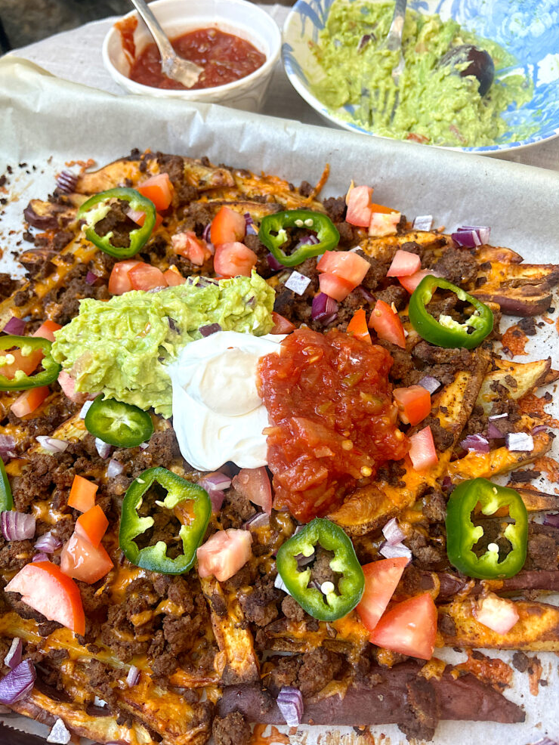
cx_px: 272
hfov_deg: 51.4
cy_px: 382
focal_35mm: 27
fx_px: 581
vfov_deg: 65.3
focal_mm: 5.7
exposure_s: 1/120
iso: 125
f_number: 1.5
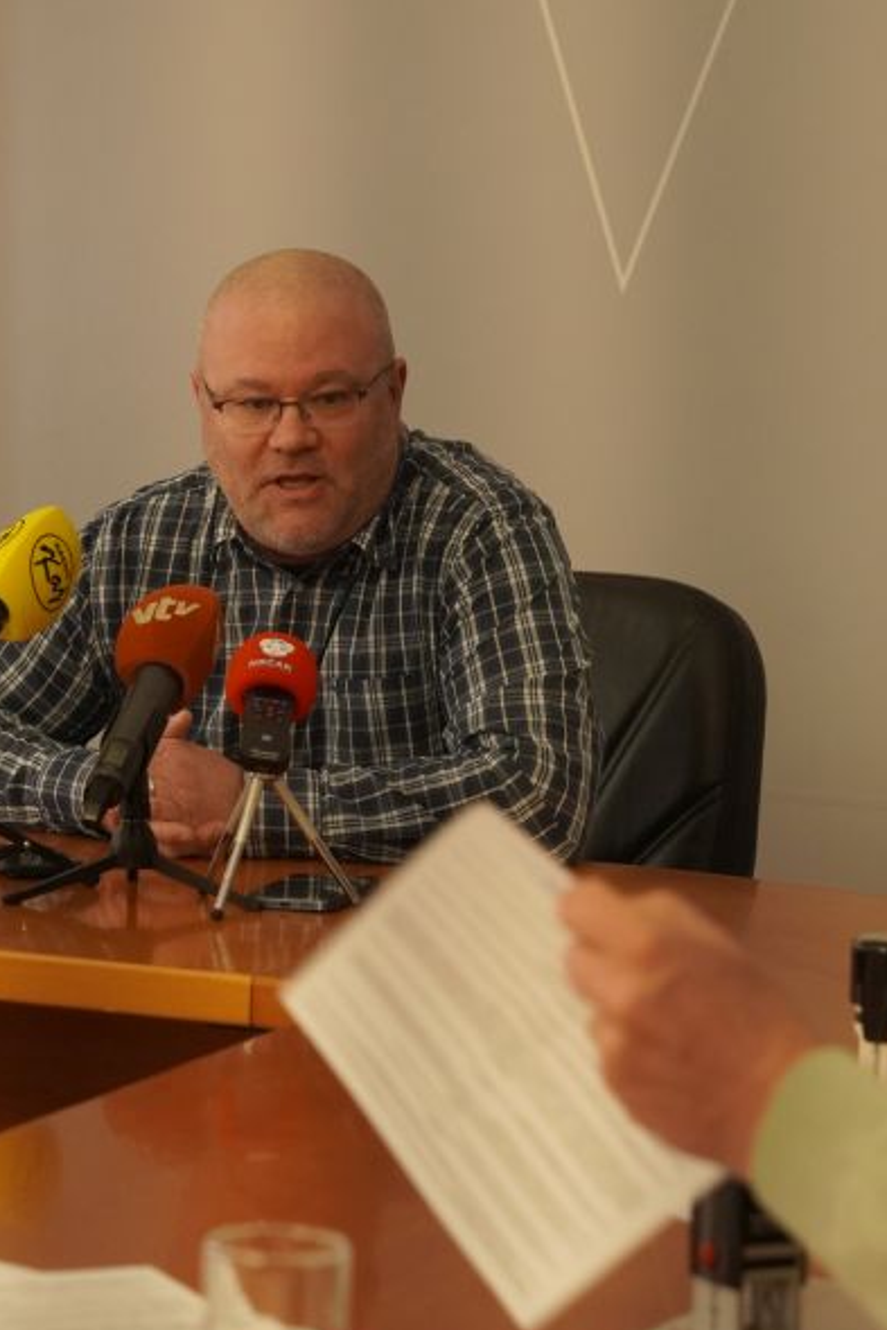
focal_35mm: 126
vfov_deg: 16.3
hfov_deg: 10.9
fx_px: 4654
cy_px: 603
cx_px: 230
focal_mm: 50
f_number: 3.5
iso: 1250
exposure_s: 1/160
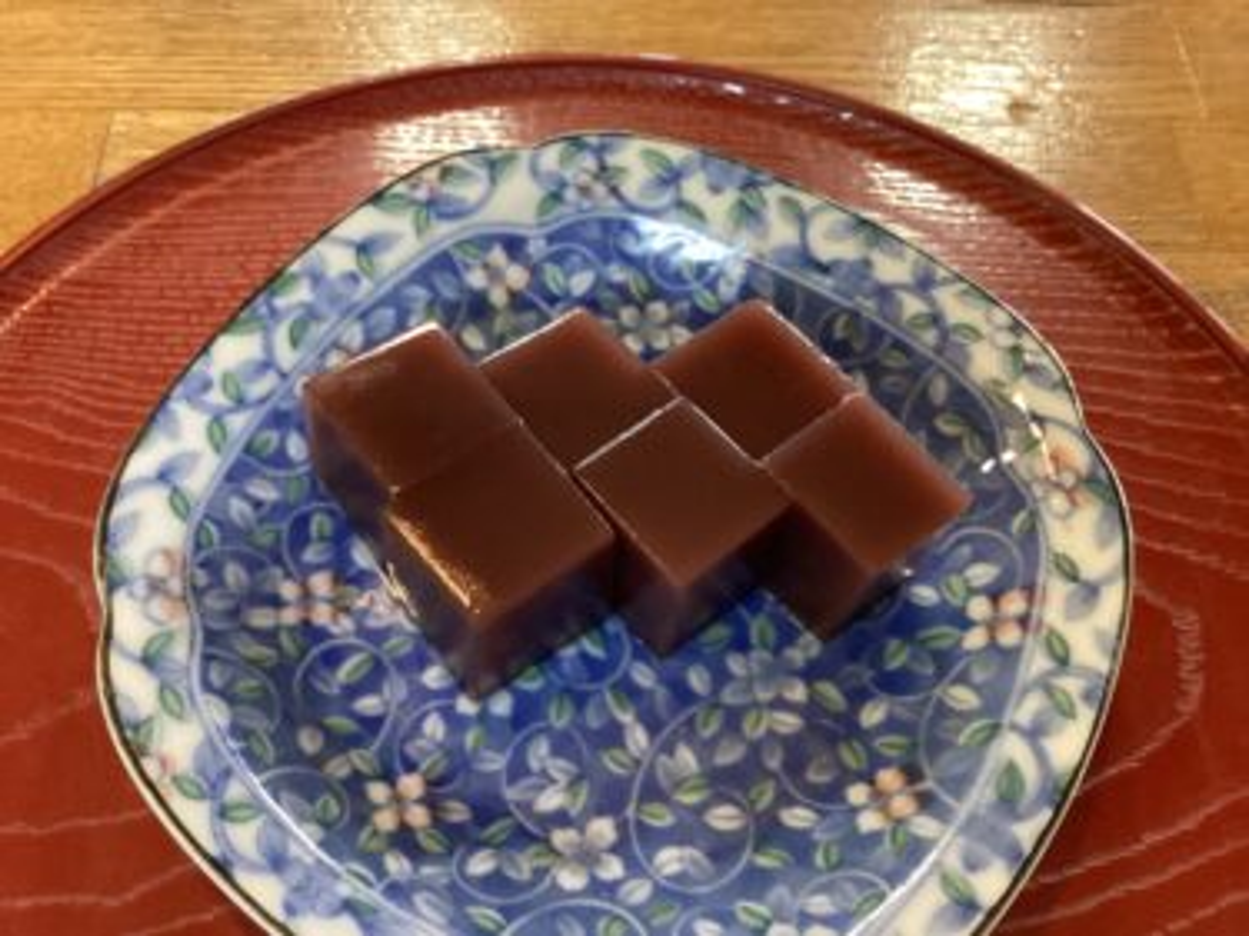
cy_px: 468
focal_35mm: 31
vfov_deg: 45.4
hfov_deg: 58.4
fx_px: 1118
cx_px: 624
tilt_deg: -61.7
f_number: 2.4
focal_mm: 3.3
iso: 400
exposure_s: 1/60
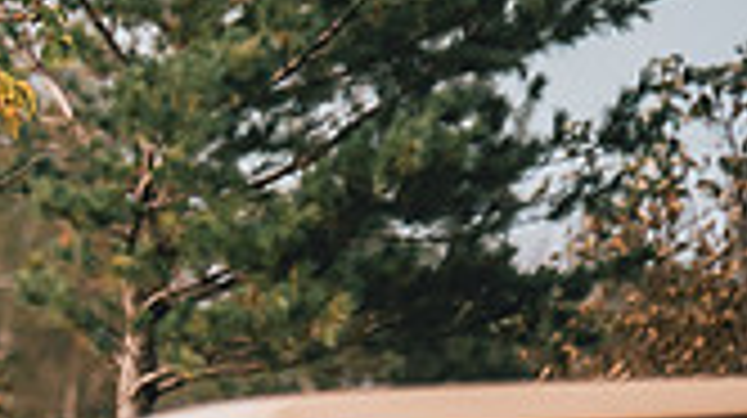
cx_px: -695
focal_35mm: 1060
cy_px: 370
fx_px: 20976
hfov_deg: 2.0
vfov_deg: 1.1
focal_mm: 150
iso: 400
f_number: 2.8
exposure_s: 1/4000
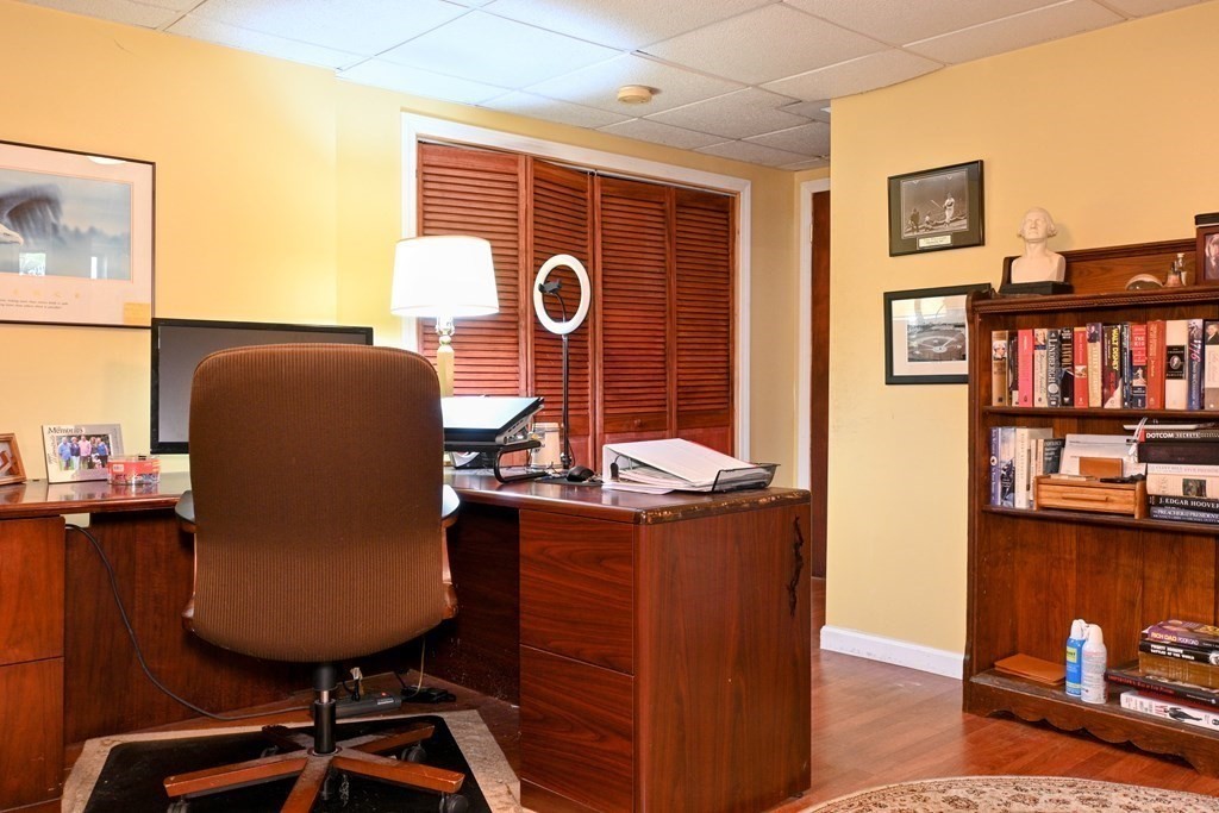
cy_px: 406
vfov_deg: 42.7
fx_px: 1041
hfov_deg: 60.7
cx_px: 610
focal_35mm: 31
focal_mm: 20.5
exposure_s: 1/3
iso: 500
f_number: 7.1
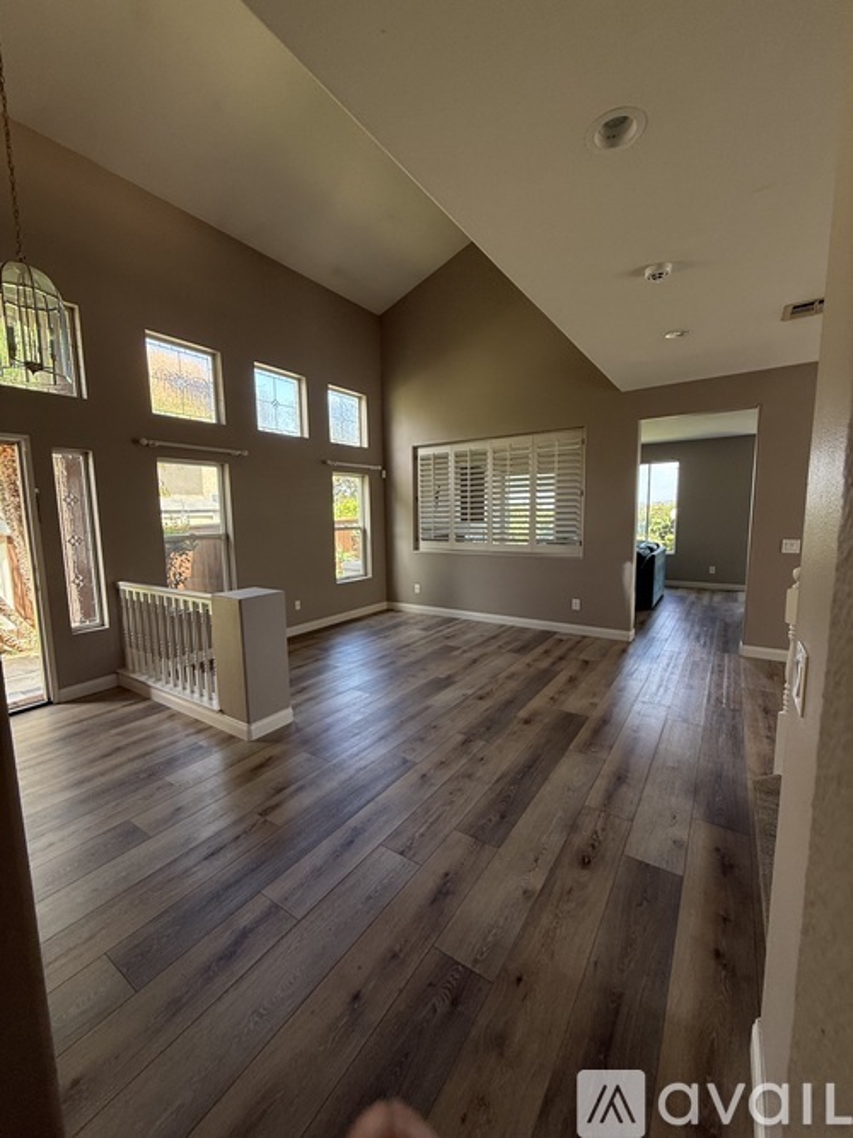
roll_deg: -0.1
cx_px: 426
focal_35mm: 14
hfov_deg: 85.7
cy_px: 569
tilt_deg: -5.3
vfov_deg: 102.1
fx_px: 460
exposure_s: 1/99
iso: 50
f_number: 2.2
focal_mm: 2.22
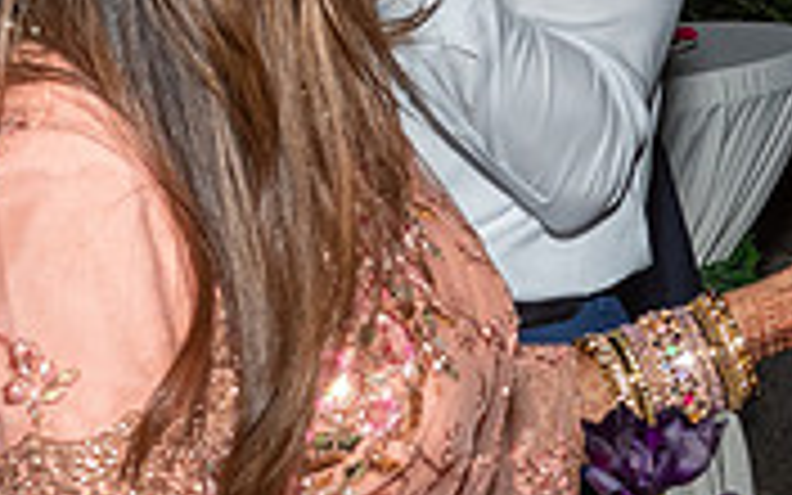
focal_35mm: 145
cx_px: 693
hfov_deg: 14.3
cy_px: 212
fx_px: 3130
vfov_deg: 9.0
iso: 500
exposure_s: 1/250
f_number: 5.6
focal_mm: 17
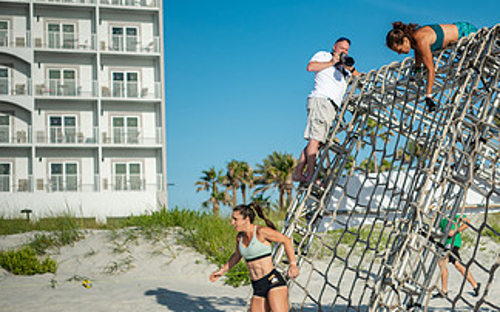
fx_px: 1144
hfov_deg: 24.2
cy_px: 155
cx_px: 418
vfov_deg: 15.5
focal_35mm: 84
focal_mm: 46
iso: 360
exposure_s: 1/4000
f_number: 2.8
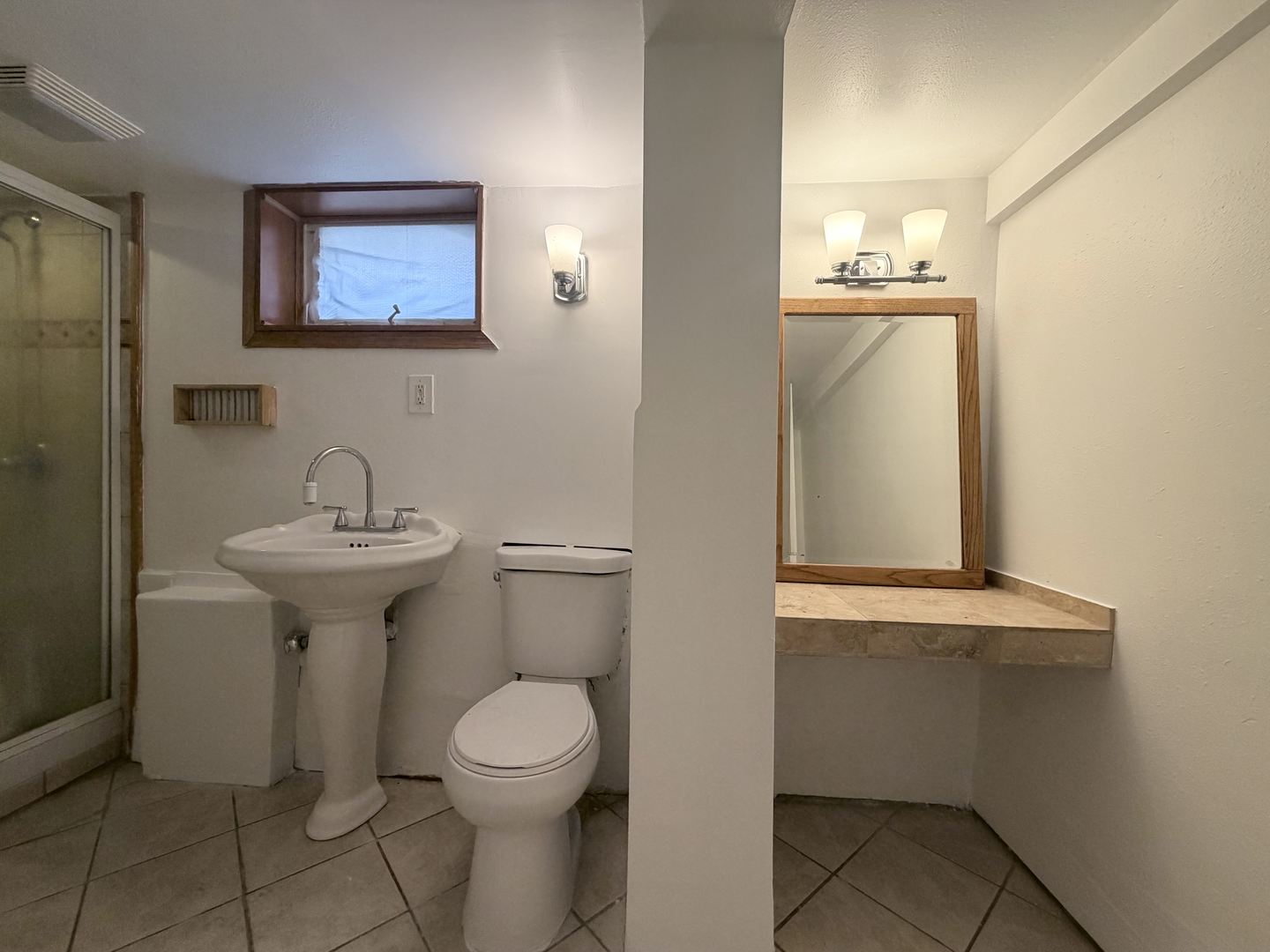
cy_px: 476
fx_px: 514
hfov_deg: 102.1
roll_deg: -0.8
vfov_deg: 85.7
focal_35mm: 14
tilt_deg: -1.7
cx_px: 635
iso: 200
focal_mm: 2.22
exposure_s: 1/120
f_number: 2.2
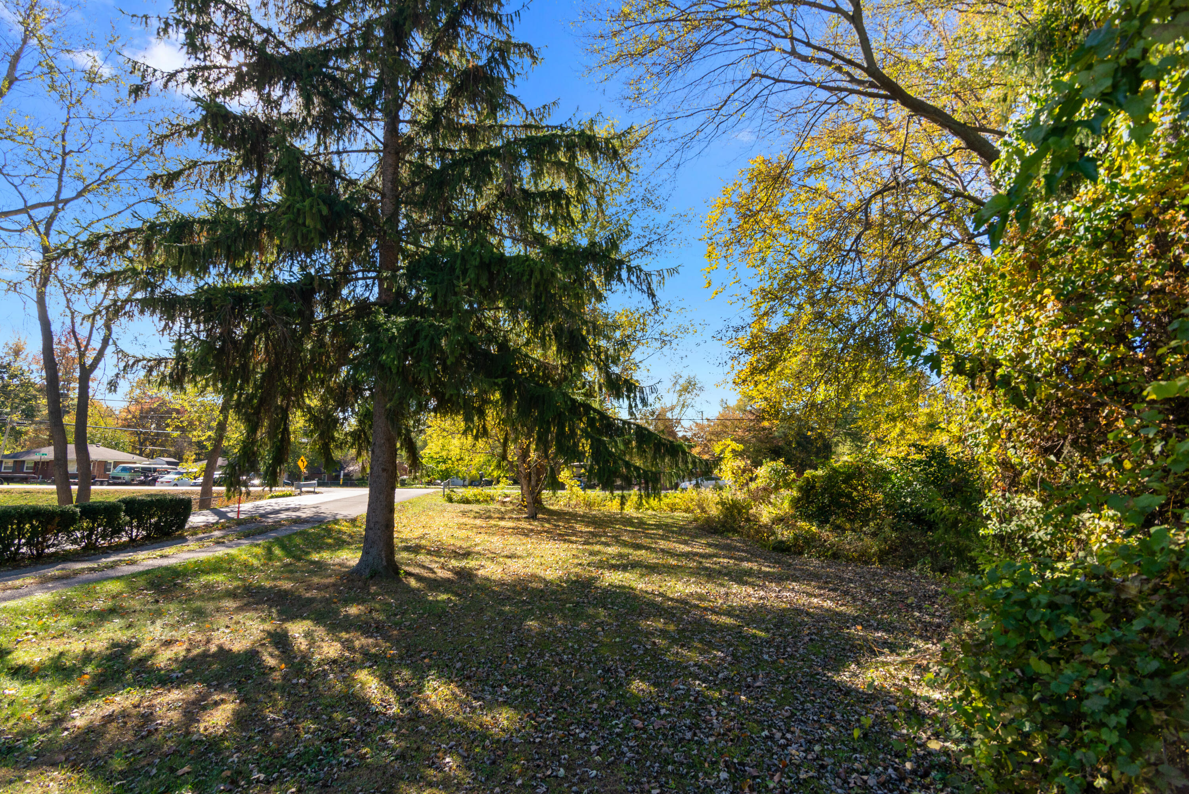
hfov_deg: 93.3
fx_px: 562
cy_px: 397
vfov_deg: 70.5
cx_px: 594
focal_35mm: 17
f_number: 9
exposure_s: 1/250
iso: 320
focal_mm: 17
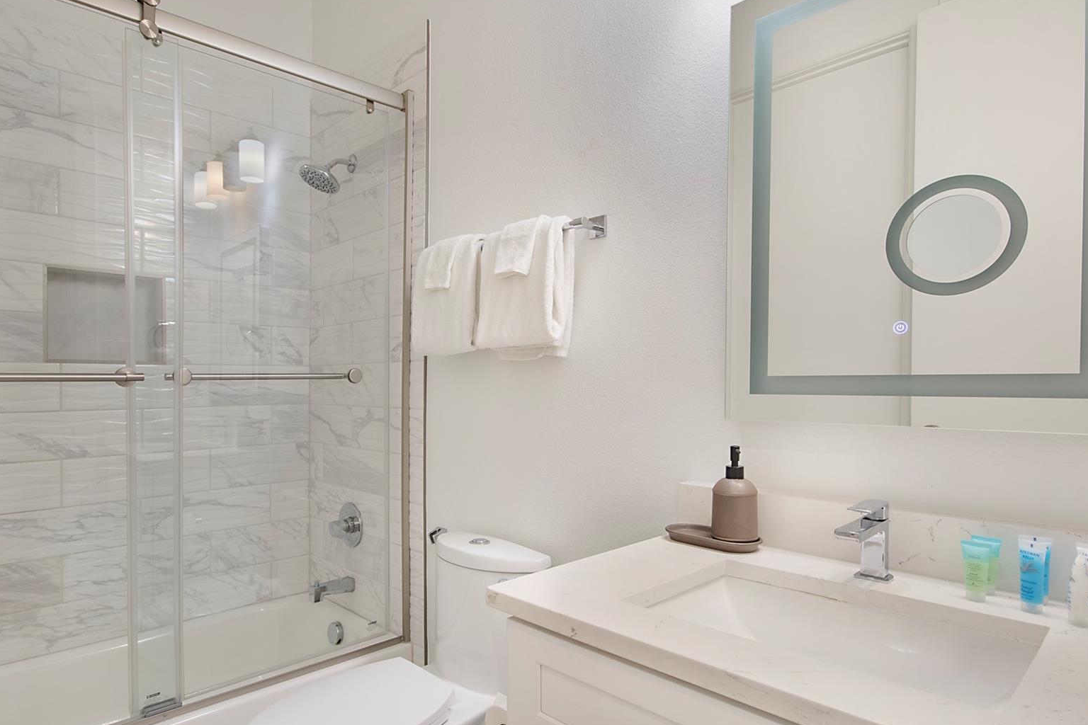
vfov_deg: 61.9
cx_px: 507
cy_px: 383
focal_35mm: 20
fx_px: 604
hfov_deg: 83.9
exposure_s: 1/2.5
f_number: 11
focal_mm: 10
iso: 100
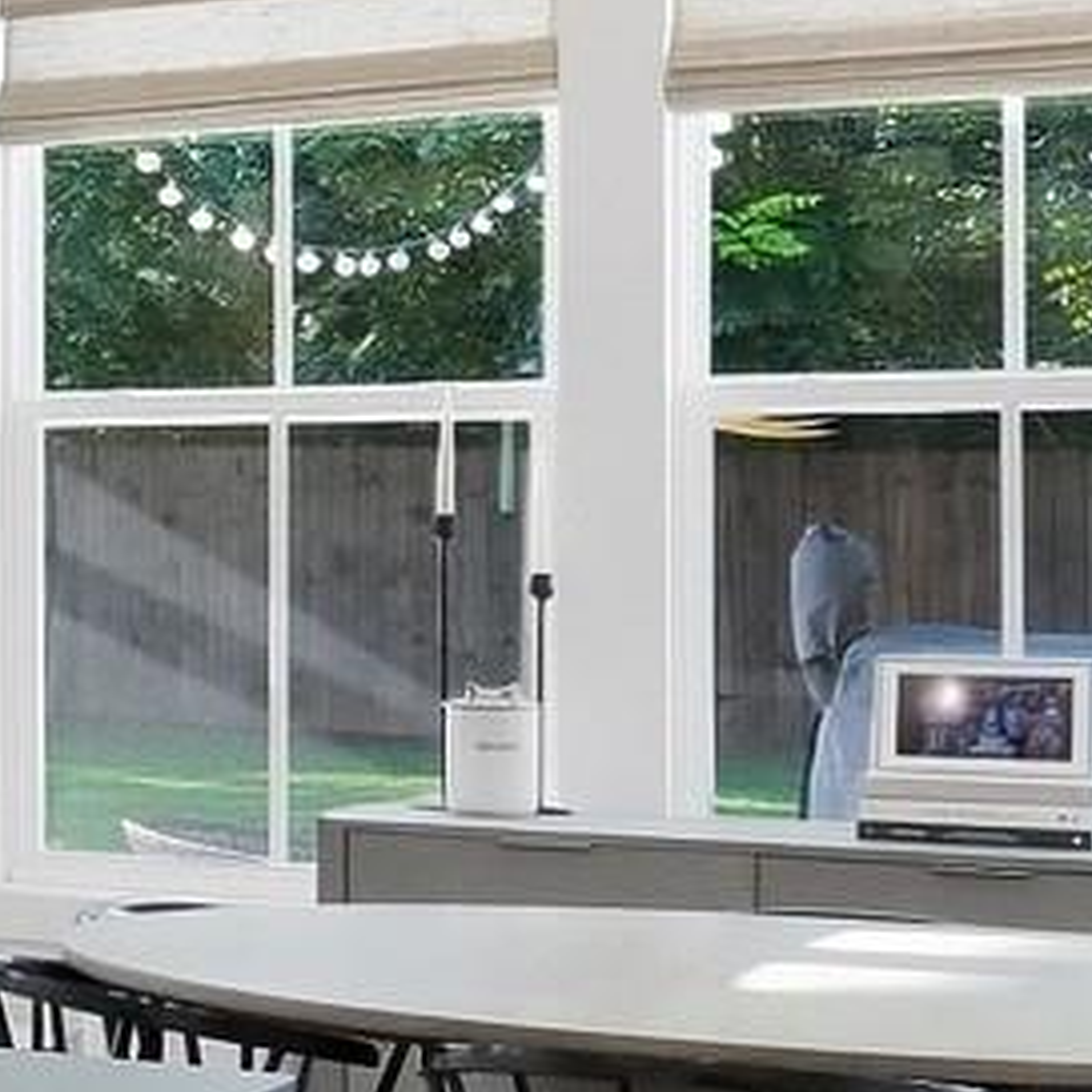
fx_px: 3426
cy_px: 508
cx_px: -1979
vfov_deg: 18.1
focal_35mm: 96
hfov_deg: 11.9
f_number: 9
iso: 1000
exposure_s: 1/13
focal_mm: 15
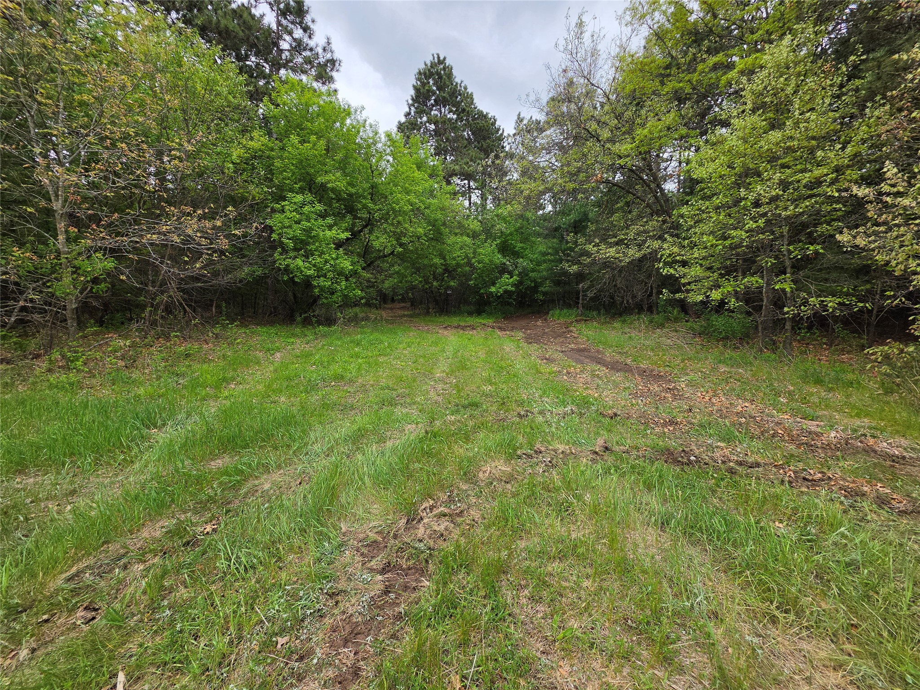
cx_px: 460
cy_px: 345
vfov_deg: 89.9
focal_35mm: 13
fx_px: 346
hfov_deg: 106.2
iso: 32
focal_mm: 2.2
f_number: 1.9
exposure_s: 1/981
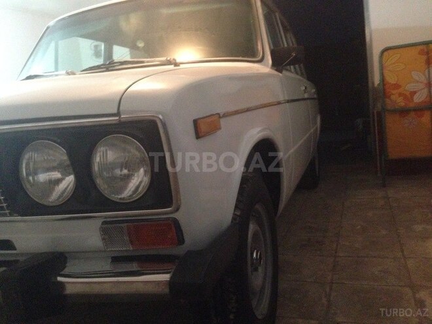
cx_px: 216
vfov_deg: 42.9
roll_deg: +5.9
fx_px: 412
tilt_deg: -5.8
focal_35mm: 33
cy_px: 162
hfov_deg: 55.4
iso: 800
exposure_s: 1/15
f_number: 2.4
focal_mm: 4.12
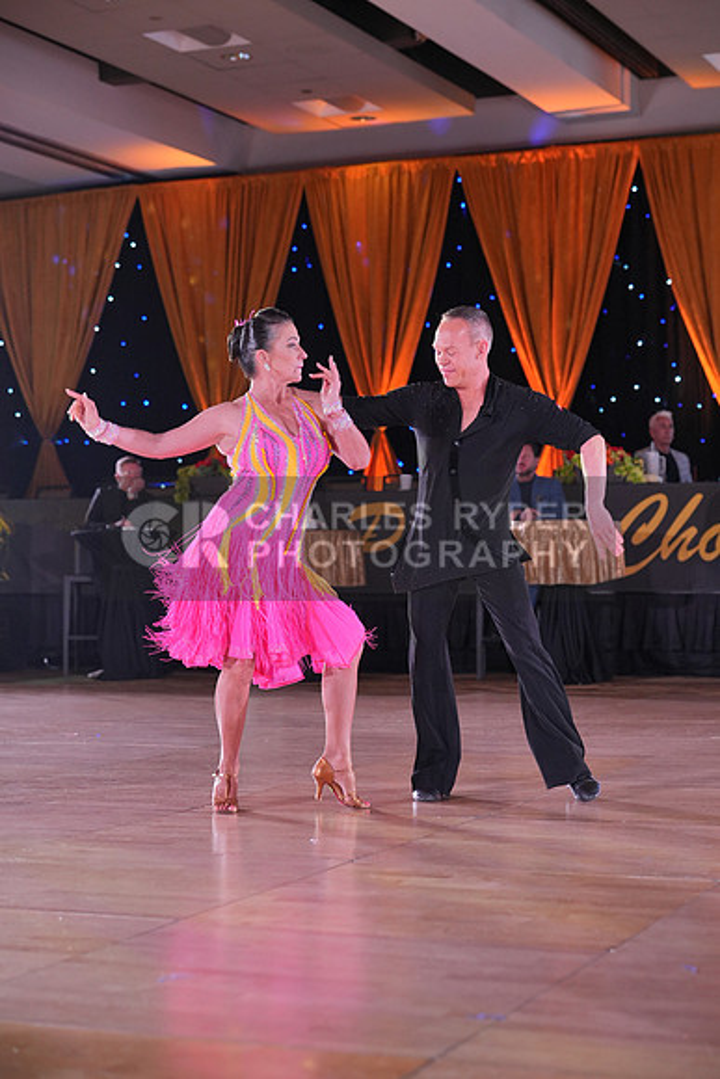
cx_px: 360
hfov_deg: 20.3
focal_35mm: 67
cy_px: 540
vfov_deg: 30.1
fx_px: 2009
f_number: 3.2
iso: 1600
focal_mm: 67
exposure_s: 1/400
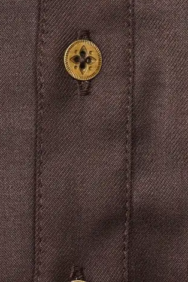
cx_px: 79
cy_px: 165
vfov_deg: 7.9
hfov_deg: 5.3
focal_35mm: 260
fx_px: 2037
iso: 200
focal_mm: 48
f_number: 7.1
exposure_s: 1/200
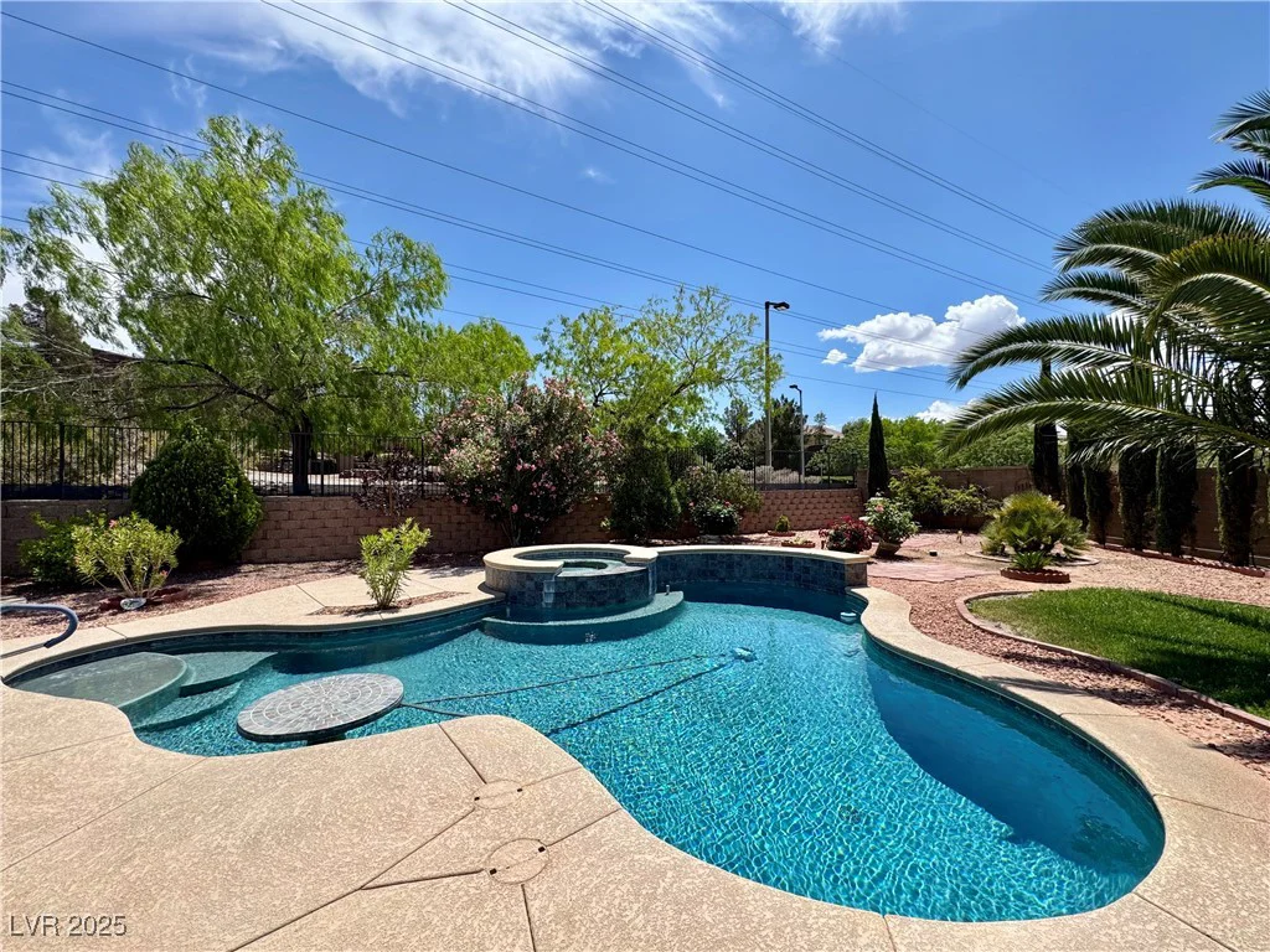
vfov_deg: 85.7
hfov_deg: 102.1
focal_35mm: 14
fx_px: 514
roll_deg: +0.1
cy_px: 476
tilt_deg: +1.6
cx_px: 635
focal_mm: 2.22
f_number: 2.2
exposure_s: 1/1748
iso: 50
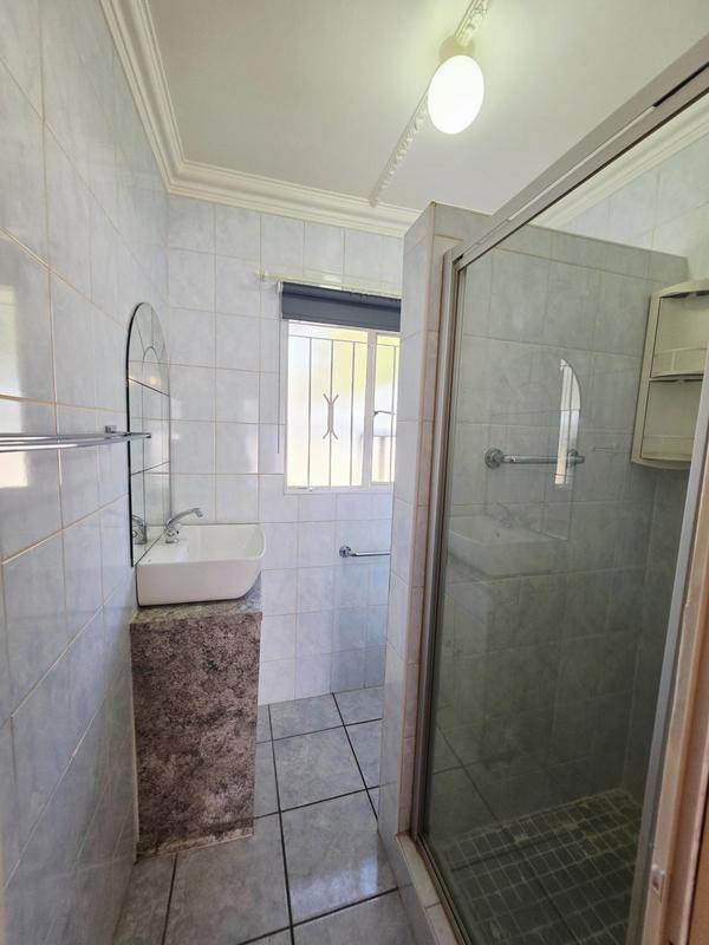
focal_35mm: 13
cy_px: 472
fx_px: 355
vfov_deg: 106.2
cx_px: 354
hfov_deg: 89.9
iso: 80
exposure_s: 1/101
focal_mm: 2.2
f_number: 1.9
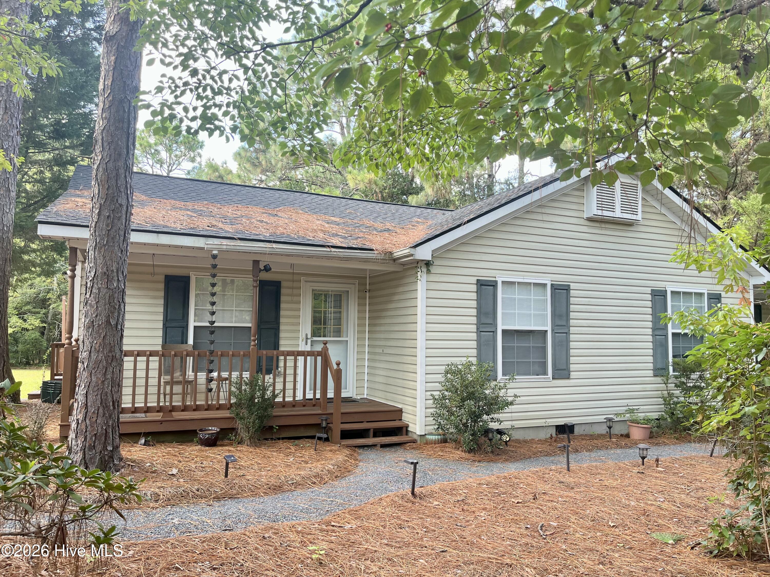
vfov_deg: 53.1
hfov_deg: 67.3
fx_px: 578
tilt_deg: +3.8
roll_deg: -0.8
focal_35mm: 26
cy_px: 288
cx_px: 385
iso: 50
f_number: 1.6
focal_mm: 5.1
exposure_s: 1/122
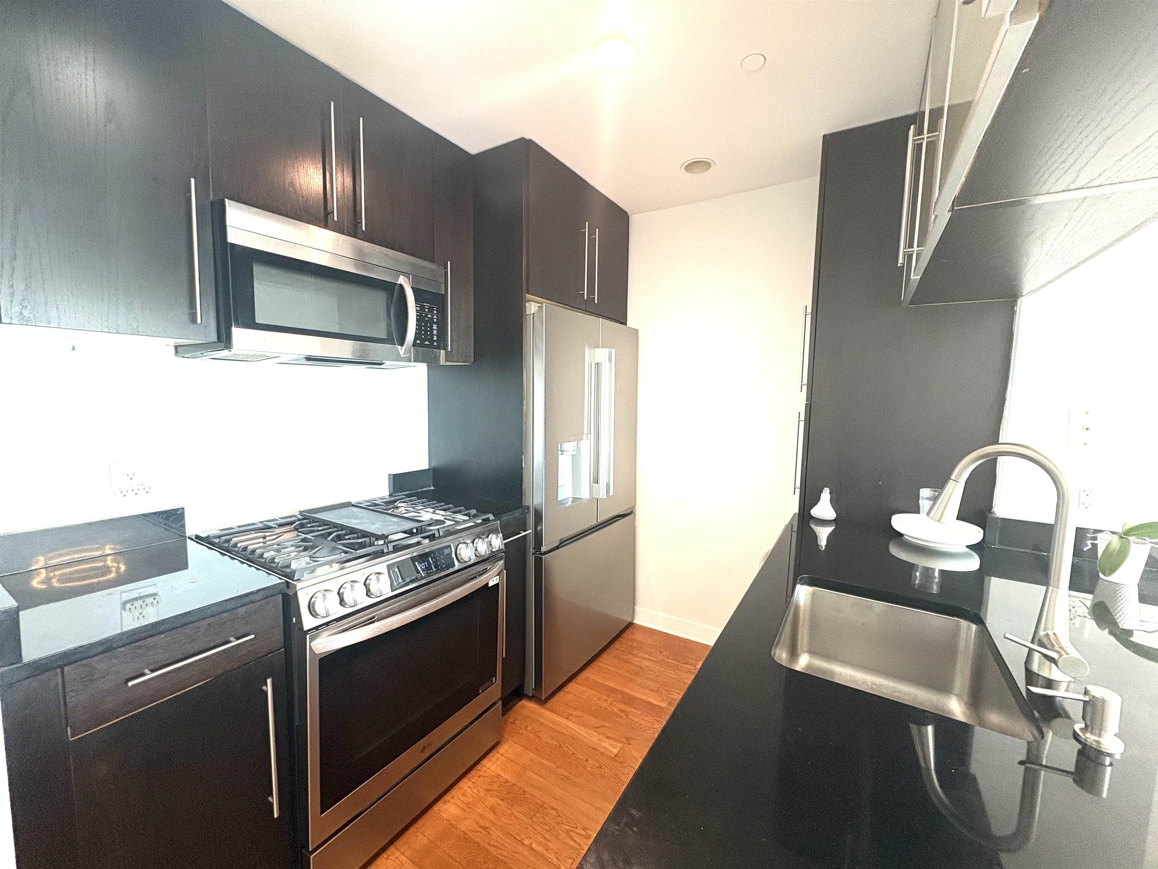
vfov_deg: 85.7
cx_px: 579
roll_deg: -0.3
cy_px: 434
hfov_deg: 102.1
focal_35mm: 14
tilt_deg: -5.2
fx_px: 468
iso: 250
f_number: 2.2
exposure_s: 1/60
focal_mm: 2.22
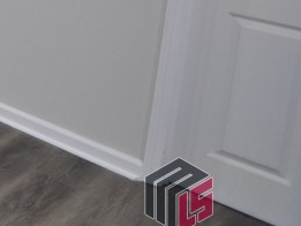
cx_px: -322
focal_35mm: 60
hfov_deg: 18.4
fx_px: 522
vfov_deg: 20.1
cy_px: -136
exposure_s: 1/60
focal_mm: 10
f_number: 4
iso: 400
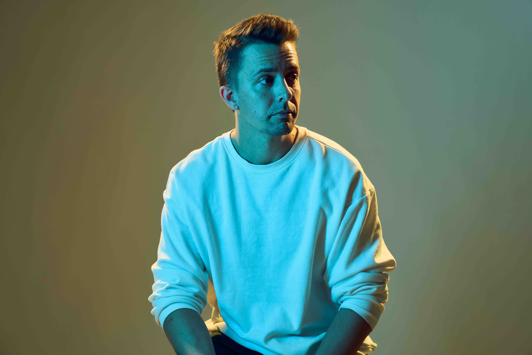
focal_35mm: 70
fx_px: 1034
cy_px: 178
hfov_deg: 28.8
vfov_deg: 19.5
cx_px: 266
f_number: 5.6
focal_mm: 70
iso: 500
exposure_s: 1/250
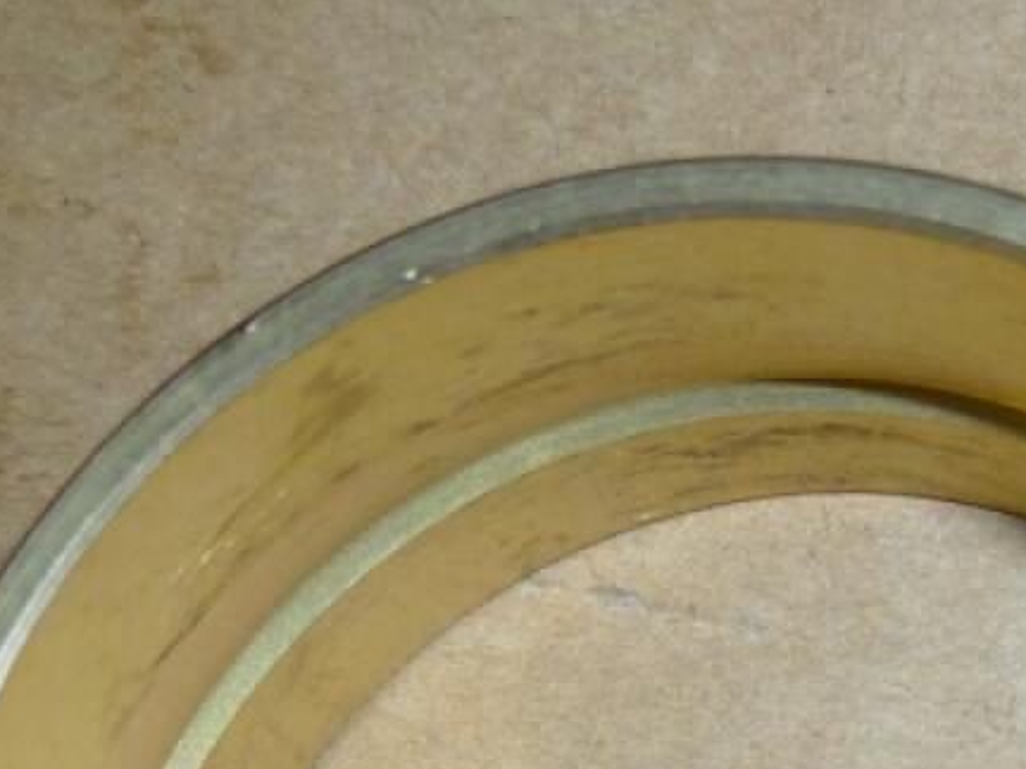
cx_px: 826
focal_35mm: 104
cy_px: 1121
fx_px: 3082
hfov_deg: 18.7
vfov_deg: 13.5
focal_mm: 5
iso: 200
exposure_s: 1/30
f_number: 3.3
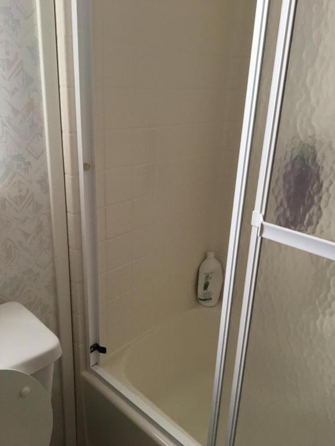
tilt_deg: -20.0
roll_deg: -3.2
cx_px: 168
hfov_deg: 48.2
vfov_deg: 61.7
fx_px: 374
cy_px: 223
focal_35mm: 29
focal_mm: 4.15
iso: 100
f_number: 2.2
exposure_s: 1/30
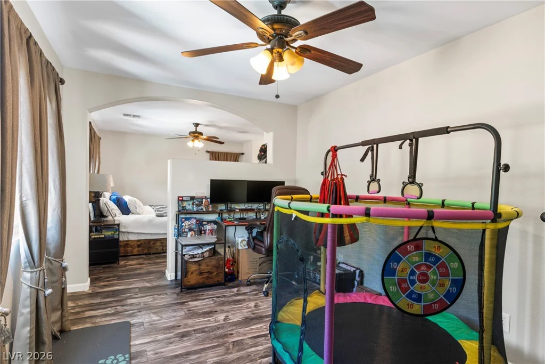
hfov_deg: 86.9
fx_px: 288
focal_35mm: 19
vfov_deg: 64.6
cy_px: 182
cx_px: 272
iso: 400
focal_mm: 19
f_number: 8
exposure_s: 1/1.25
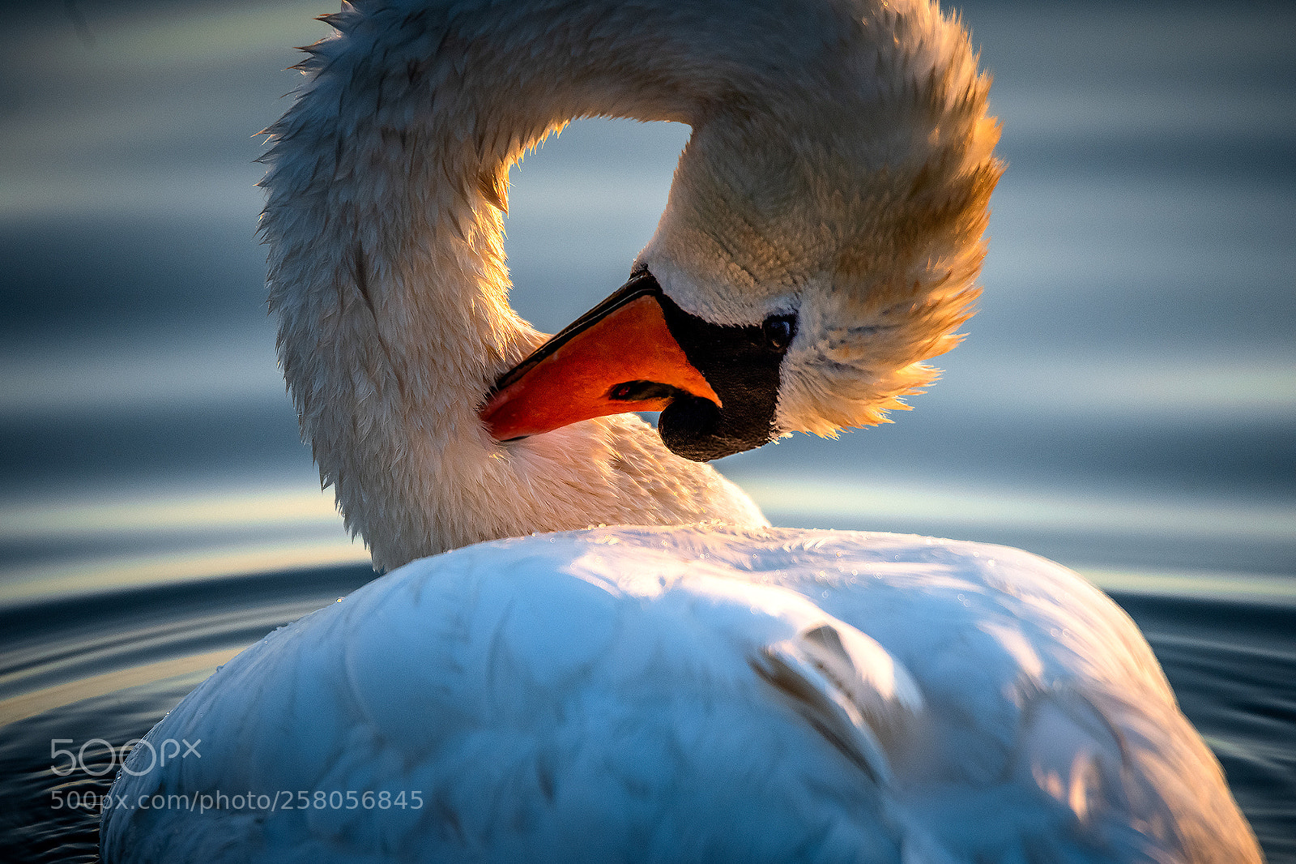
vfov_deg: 2.3
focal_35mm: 600
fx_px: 21594
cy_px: 432
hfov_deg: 3.4
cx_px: 648
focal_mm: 600
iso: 1000
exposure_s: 1/1000
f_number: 6.3
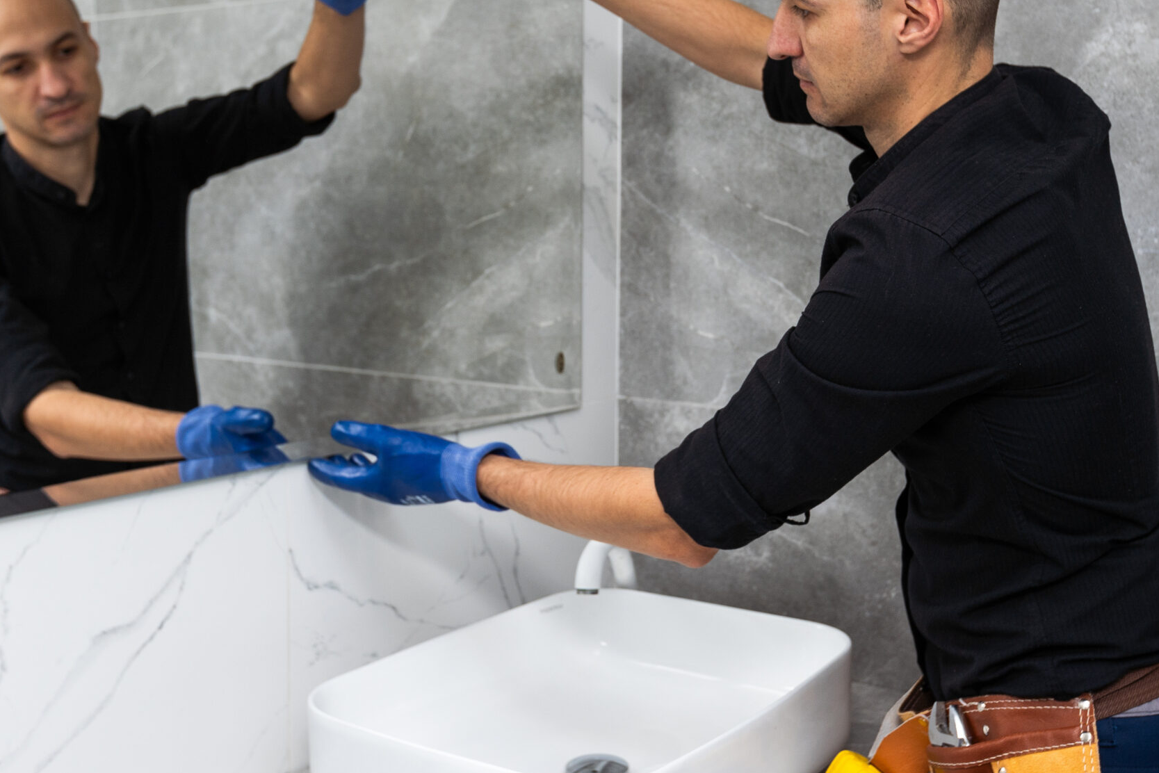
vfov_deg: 31.1
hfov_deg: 45.3
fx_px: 1385
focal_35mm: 43
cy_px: 287
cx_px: 650
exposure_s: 1/125
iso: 200
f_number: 4.5
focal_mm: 28
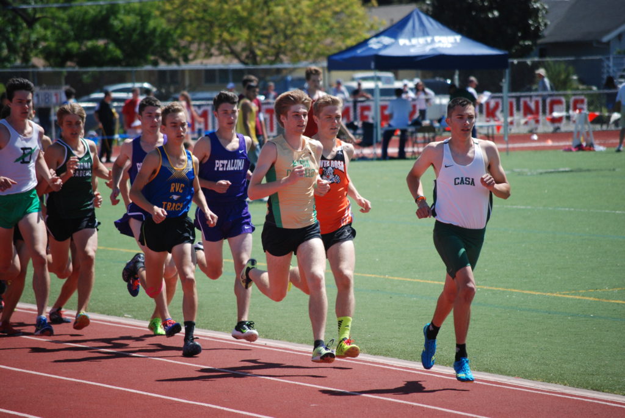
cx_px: 312
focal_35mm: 240
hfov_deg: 8.6
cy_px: 209
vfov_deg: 5.7
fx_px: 4171
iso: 400
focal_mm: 160
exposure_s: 1/1250
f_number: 5.3
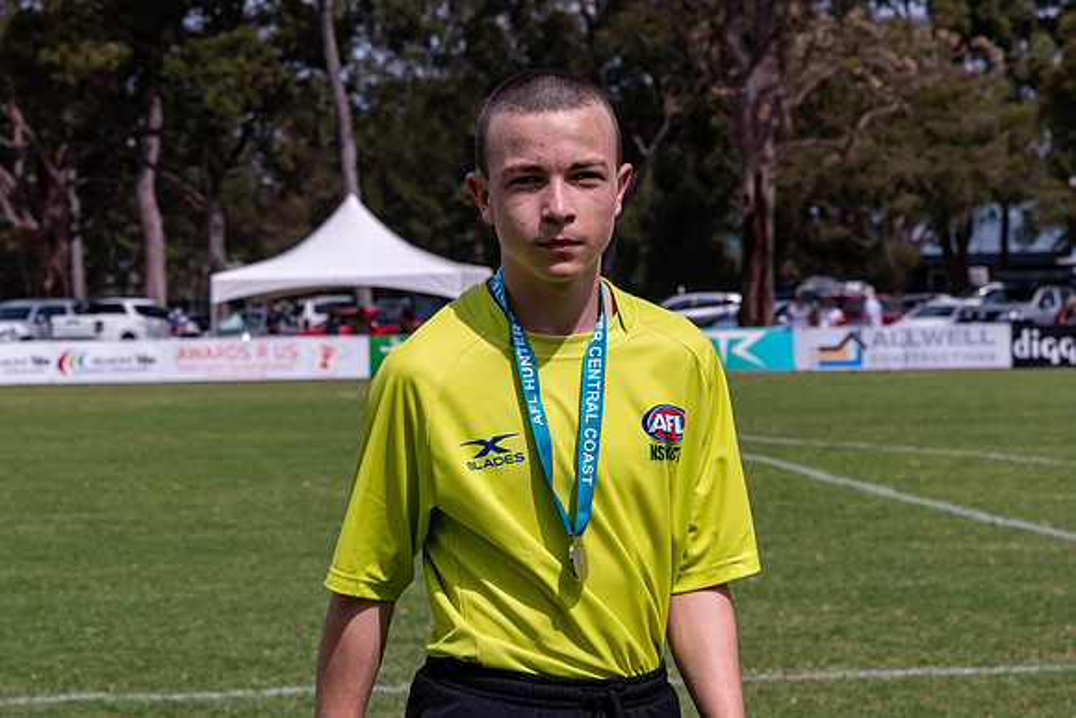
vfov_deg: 9.6
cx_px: 562
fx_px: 4275
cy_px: 290
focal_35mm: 143
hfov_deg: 14.3
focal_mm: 80
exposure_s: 1/800
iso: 200
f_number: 8
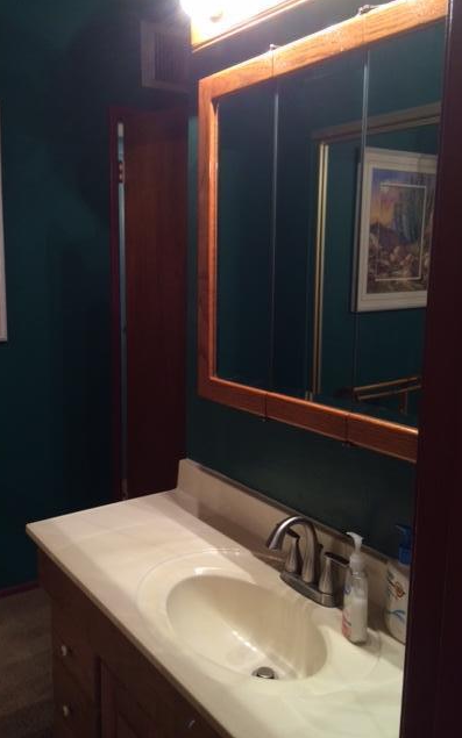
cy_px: 367
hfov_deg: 40.5
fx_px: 624
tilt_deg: -10.8
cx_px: 193
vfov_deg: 61.2
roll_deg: +0.2
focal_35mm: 31
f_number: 2.2
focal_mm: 4.15
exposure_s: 1/30
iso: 100
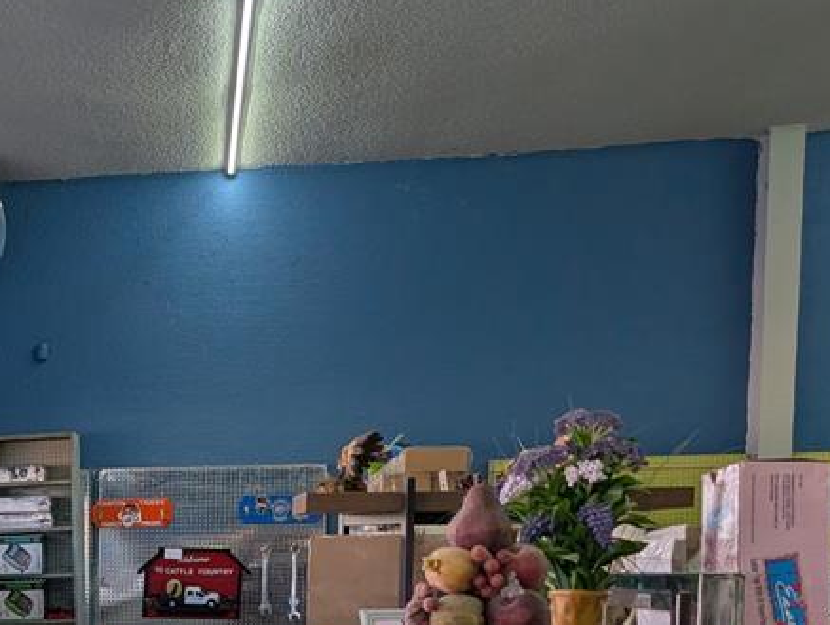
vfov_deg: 24.5
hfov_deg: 30.9
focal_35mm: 56
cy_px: 680
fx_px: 1345
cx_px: -65
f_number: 1.68
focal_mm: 6.9
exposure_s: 1/149
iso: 38
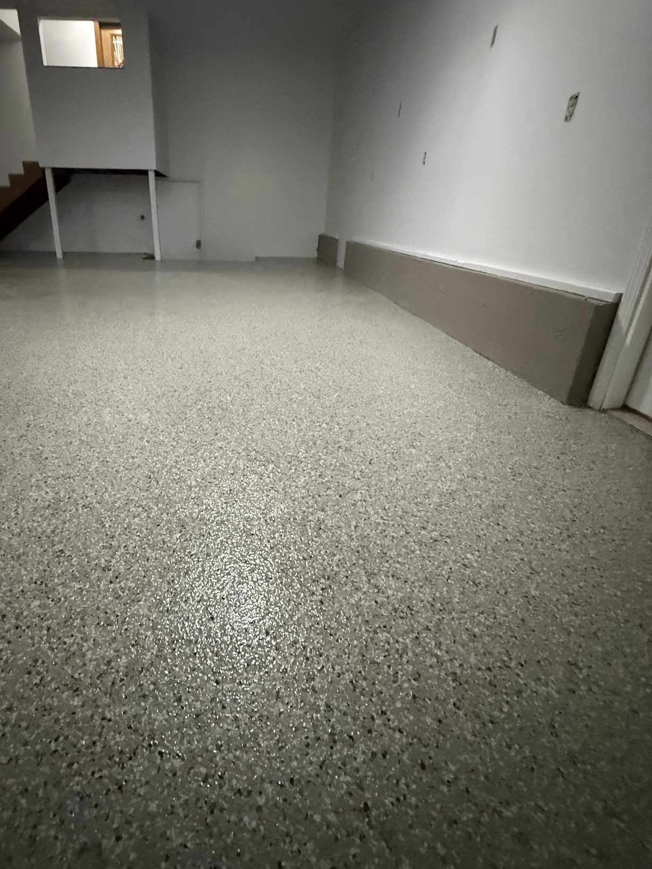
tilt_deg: -17.8
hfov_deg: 73.8
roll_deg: -1.1
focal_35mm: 17
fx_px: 427
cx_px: 258
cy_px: 382
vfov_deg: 90.6
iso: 1600
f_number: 2.2
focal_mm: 2.22
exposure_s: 1/40
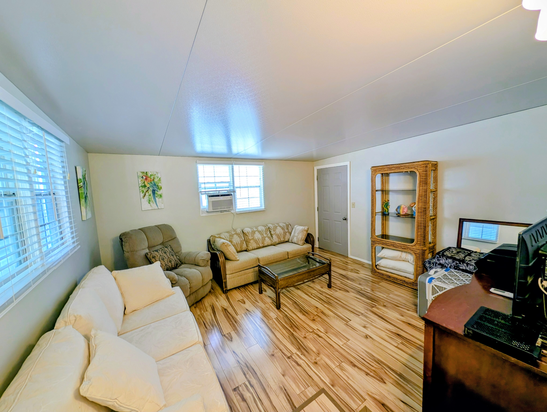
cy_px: 206
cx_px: 274
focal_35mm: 12
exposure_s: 1/24
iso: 56
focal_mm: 2.23
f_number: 1.95
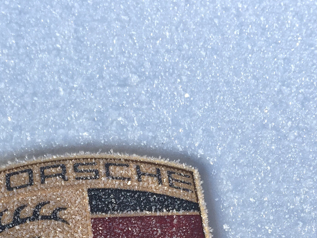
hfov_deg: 27.8
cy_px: 242
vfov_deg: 20.6
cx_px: 88
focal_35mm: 69
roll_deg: -0.5
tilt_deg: -39.1
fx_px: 632
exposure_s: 1/573
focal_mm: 4.15
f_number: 2.2
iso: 32
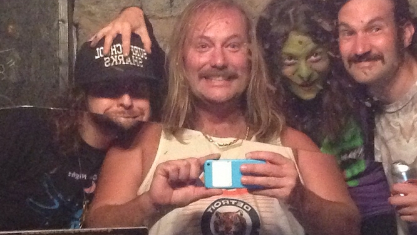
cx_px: 277
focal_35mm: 81
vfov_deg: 14.9
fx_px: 896
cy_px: 104
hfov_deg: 26.1
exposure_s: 1/15
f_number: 2.4
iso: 640
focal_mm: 4.12
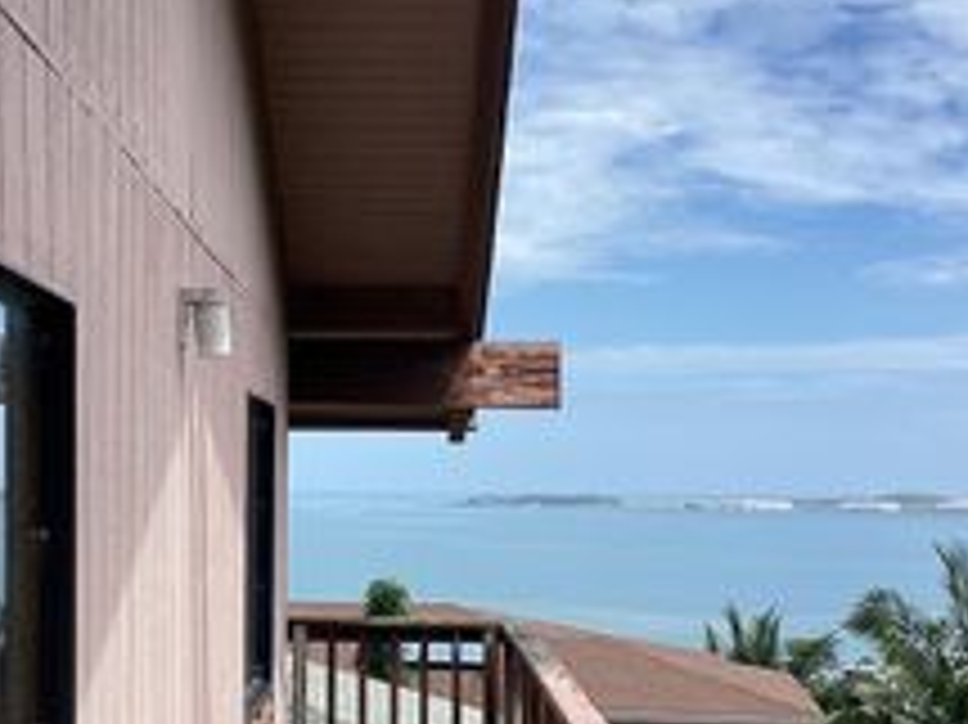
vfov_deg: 20.2
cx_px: 405
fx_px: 2012
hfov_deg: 27.0
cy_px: 600
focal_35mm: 72
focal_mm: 3.3
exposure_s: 1/1314
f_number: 2.4
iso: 25
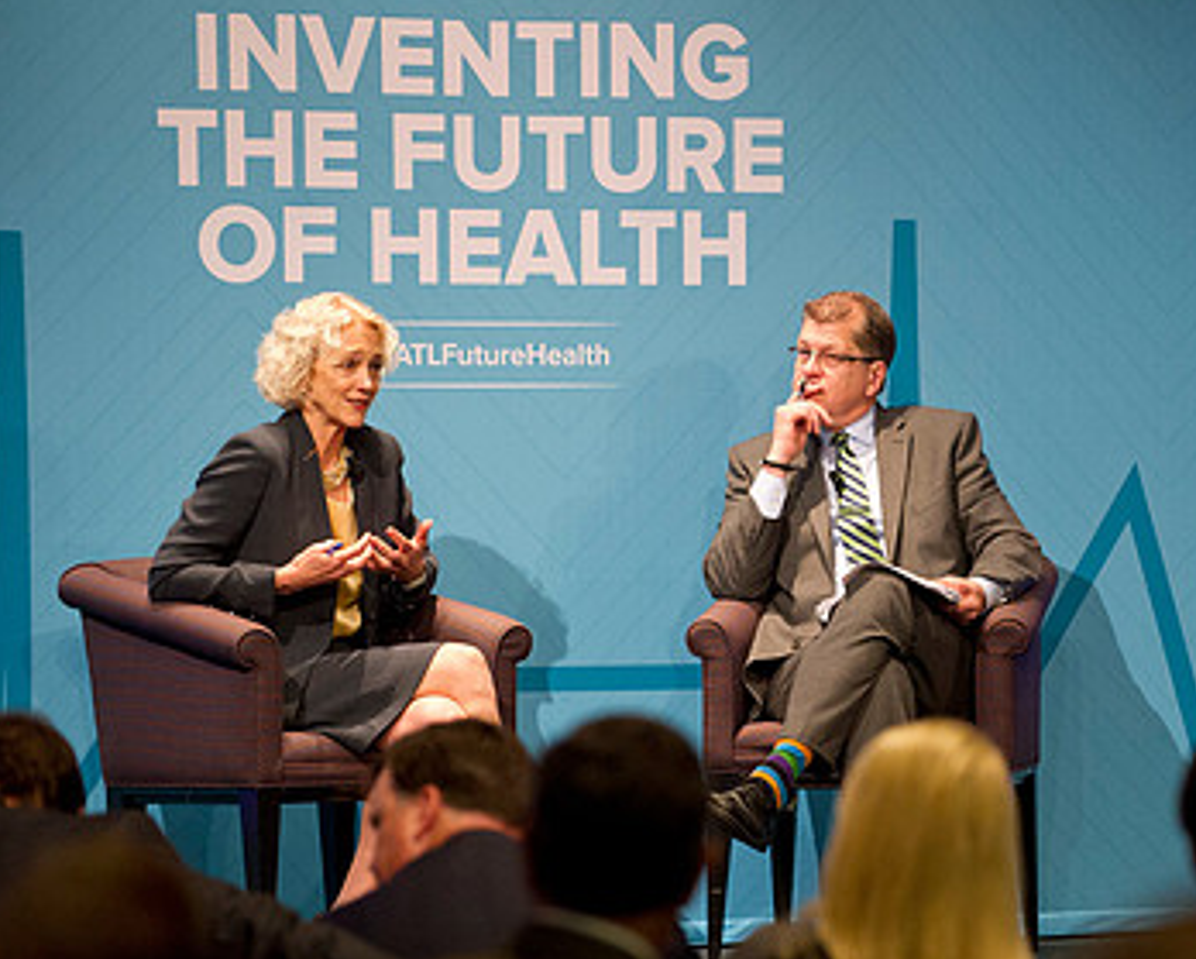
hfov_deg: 8.0
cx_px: 979
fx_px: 8573
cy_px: 591
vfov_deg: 6.4
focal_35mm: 242
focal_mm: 155
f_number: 3.2
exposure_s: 1/200
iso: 2500
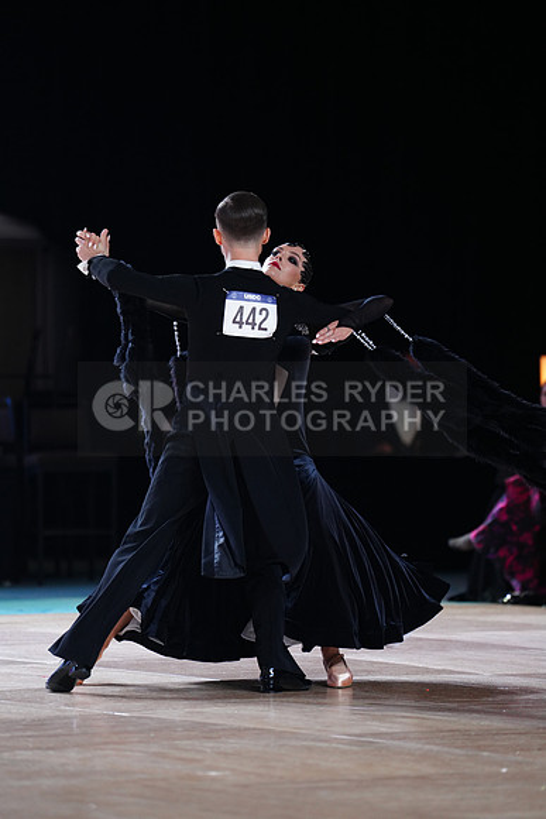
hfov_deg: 6.9
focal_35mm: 200
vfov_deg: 10.3
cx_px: 273
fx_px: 4547
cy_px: 410
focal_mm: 200
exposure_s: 1/500
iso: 1250
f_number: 2.8
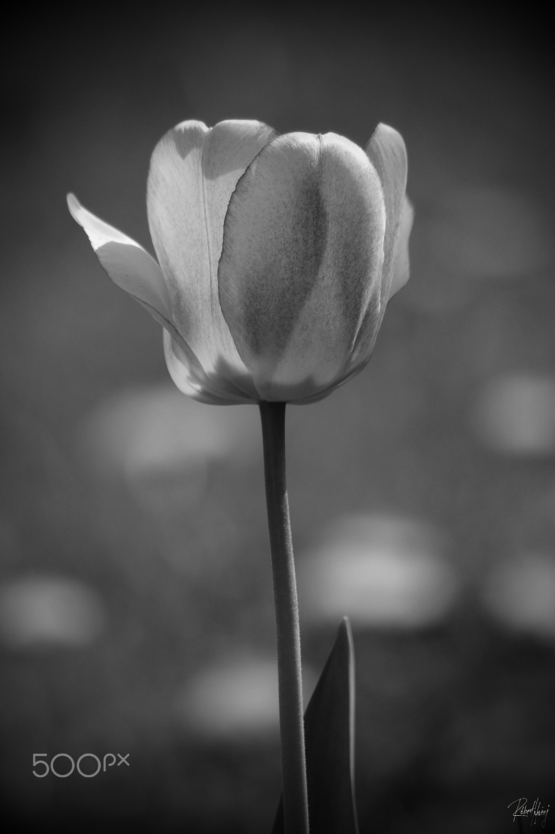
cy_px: 417
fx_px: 7296
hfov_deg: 4.4
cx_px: 278
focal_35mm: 315
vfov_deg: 6.5
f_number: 6.7
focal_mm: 210
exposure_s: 1/350
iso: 200
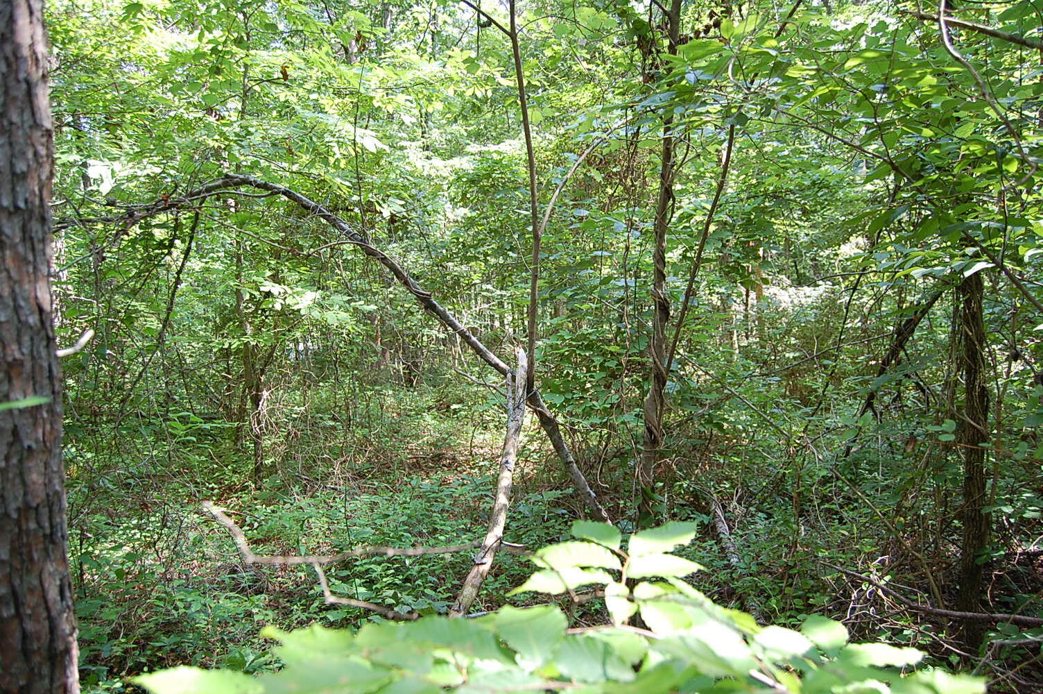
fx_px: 782
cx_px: 522
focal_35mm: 27
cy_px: 347
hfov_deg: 67.4
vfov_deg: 47.8
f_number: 4.5
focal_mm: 18
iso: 200
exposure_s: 1/80
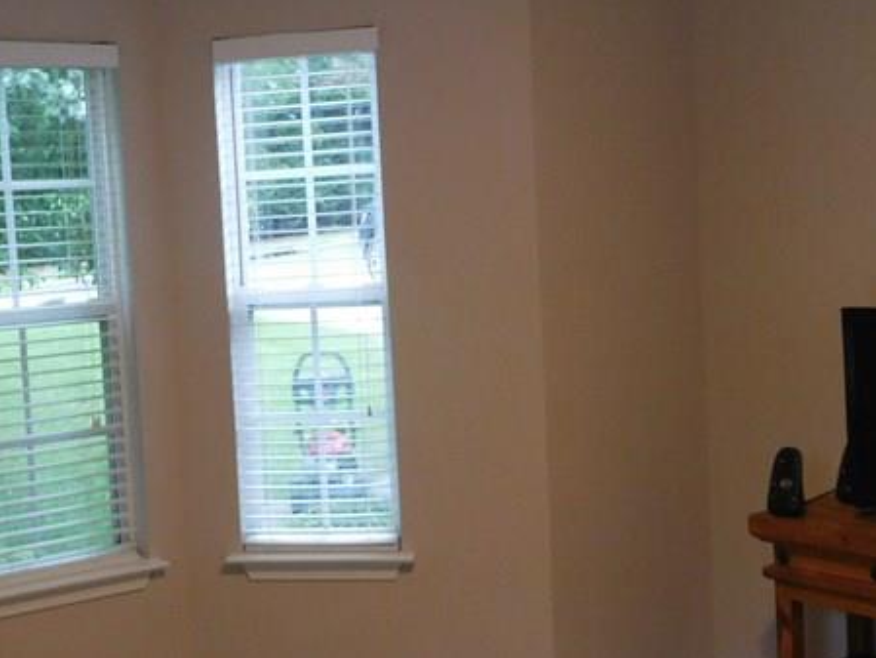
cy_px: 338
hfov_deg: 33.5
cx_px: 308
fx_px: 1443
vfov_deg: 25.7
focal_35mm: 57
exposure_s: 1/15
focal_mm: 4.5
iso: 400
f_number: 3.4
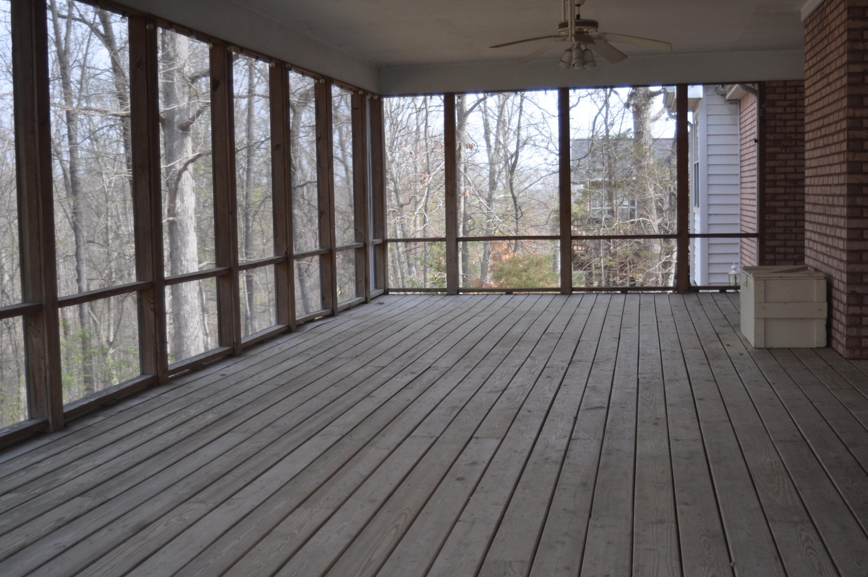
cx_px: 434
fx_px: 1011
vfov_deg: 31.8
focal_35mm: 42
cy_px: 288
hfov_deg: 46.5
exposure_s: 1/500
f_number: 3.5
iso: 320
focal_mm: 28
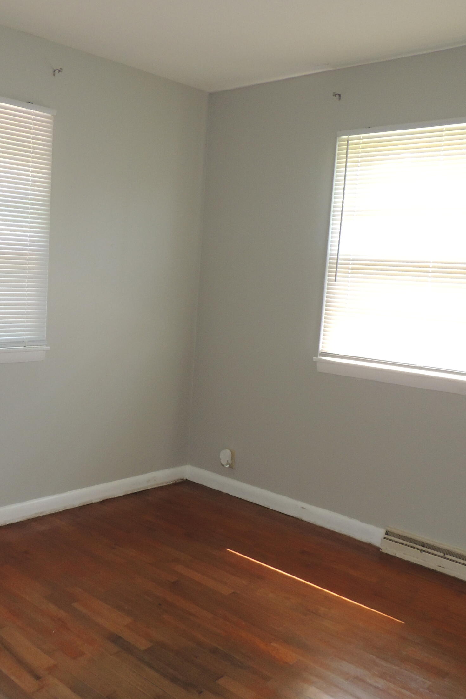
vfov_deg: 55.8
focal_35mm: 34
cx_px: 115
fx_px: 660
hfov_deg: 37.9
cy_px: 354
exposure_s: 1/40
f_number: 3
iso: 360
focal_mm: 4.3
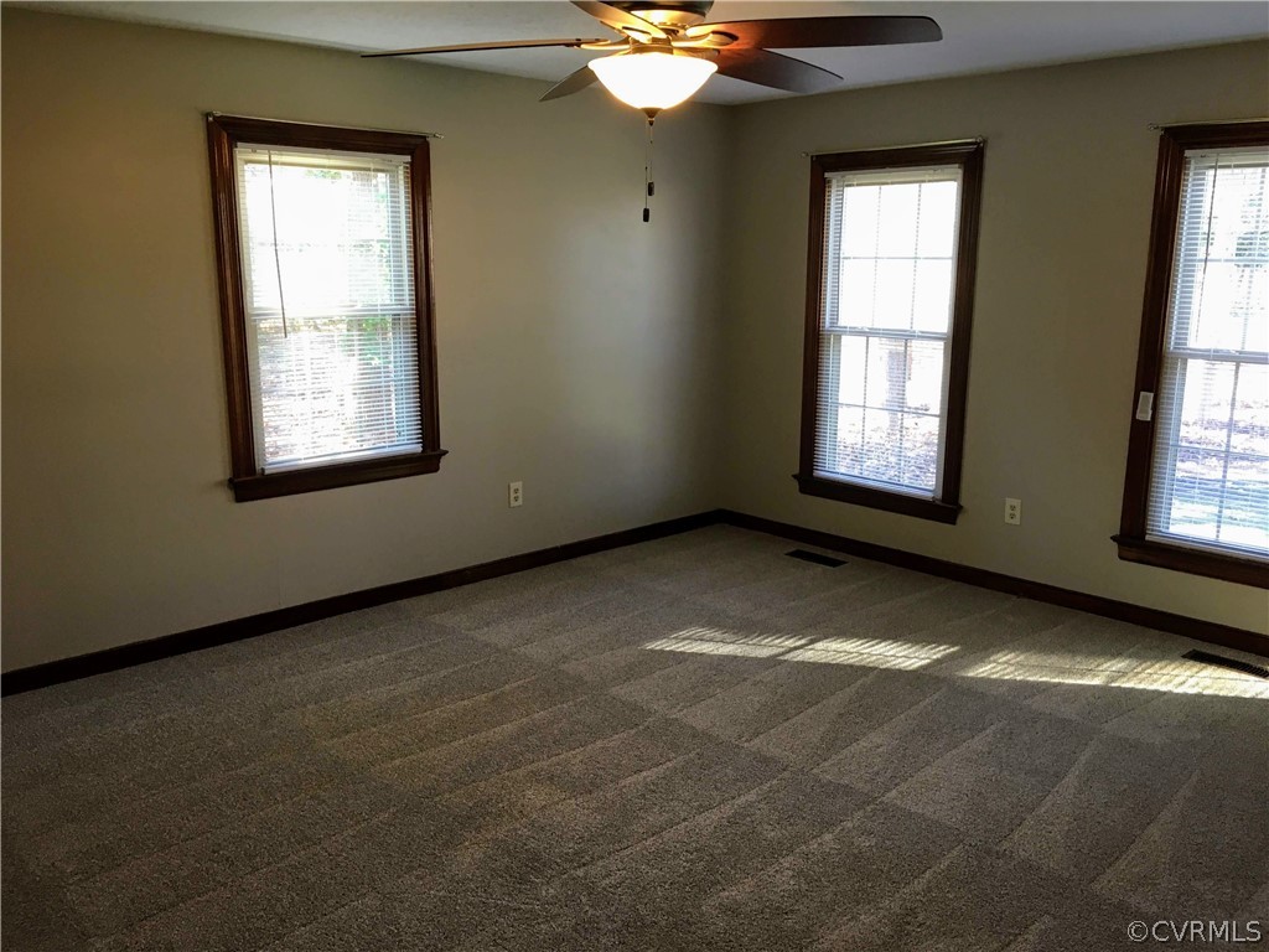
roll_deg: -0.4
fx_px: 1063
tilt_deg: -12.8
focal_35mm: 29
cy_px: 476
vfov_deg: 48.2
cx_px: 634
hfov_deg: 61.7
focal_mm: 4.15
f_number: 2.2
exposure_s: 1/30
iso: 80
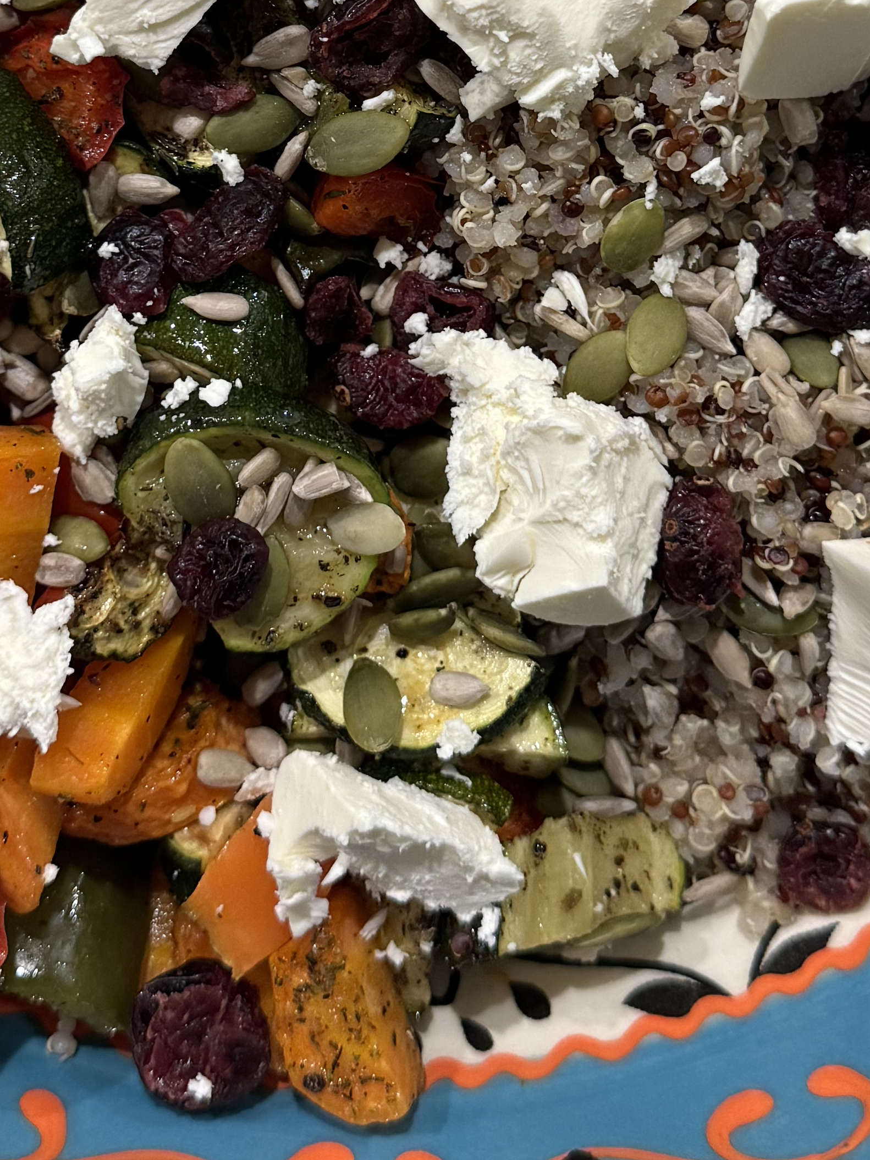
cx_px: 439
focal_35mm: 65
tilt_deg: -83.4
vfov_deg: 28.7
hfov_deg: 22.6
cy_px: 127
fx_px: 2178
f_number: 1.78
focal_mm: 6.76
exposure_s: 1/50
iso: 250
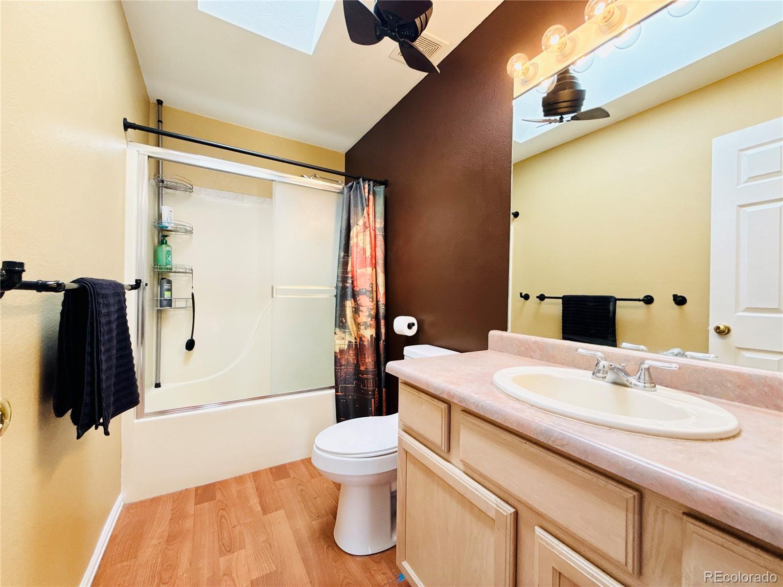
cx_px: 392
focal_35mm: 14
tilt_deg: +1.0
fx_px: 317
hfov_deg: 102.1
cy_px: 294
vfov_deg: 85.7
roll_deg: -1.6
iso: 250
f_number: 2.2
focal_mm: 2.22
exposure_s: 1/120
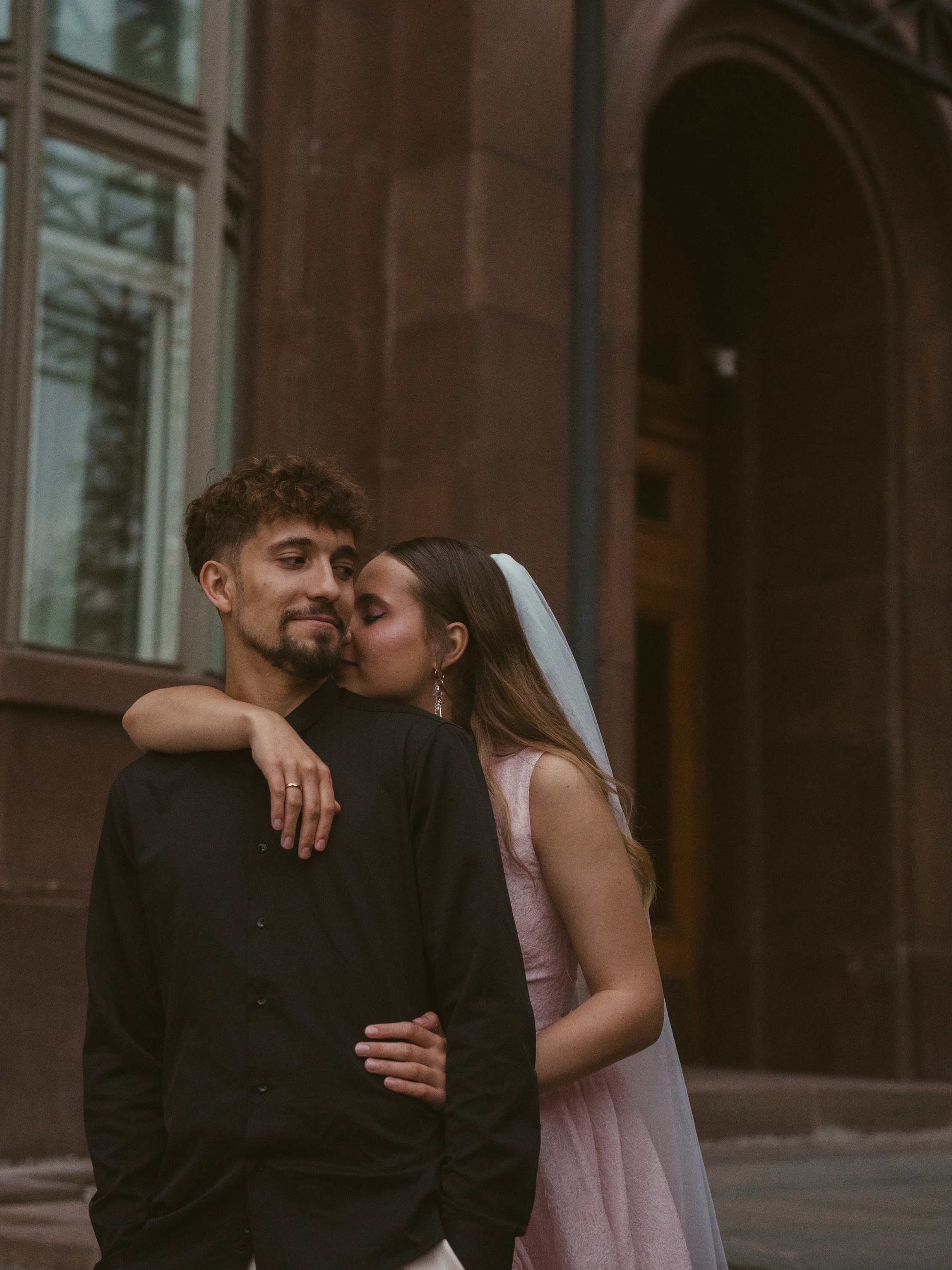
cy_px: 617
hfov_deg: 24.0
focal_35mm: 61
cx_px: 418
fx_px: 2237
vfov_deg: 31.7
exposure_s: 1/160
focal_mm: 49
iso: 6400
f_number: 2.8
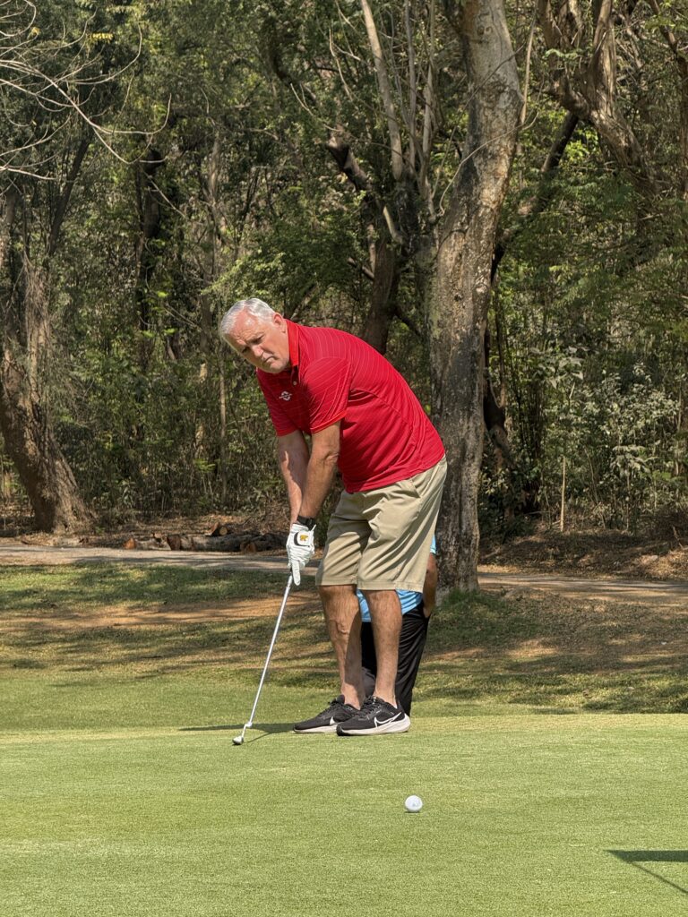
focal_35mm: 120
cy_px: 458
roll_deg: -1.0
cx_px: 344
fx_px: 3180
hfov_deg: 12.3
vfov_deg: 16.4
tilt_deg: -0.8
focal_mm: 15.66
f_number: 2.8
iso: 50
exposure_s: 1/586
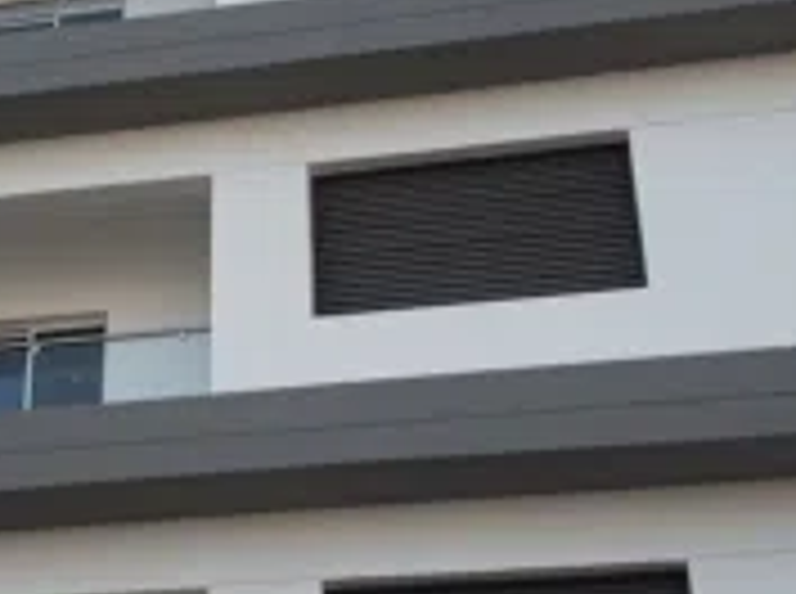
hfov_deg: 22.2
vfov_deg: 16.9
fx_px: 1997
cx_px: 144
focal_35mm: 87
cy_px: 274
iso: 50
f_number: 1.7
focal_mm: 5.27
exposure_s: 1/397
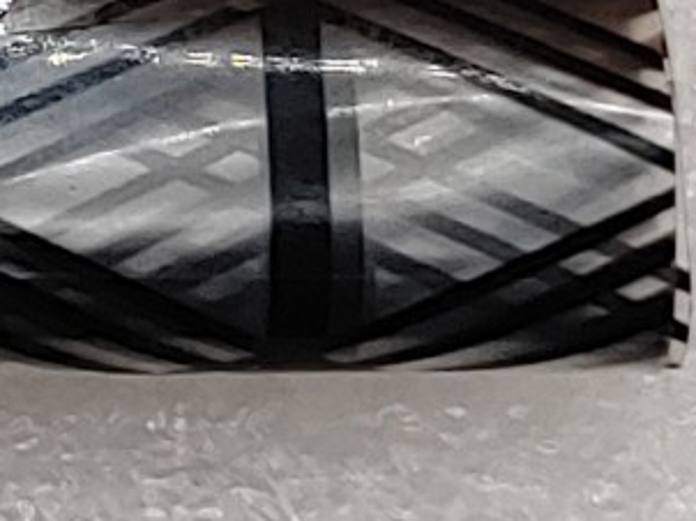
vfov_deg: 5.5
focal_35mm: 272
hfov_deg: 7.0
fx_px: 5465
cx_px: -781
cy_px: 92
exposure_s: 1/160
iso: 50
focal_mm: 4.36
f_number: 1.8
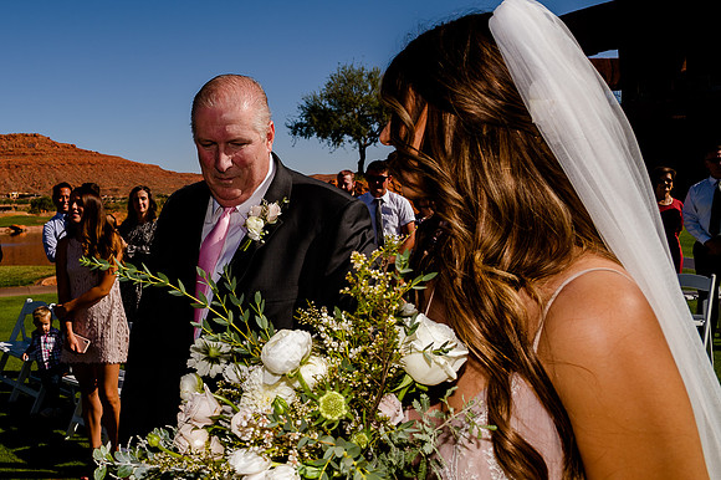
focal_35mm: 37
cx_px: 169
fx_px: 736
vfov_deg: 36.0
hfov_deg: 49.8
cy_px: 204
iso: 125
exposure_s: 1/320
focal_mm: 24
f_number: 10
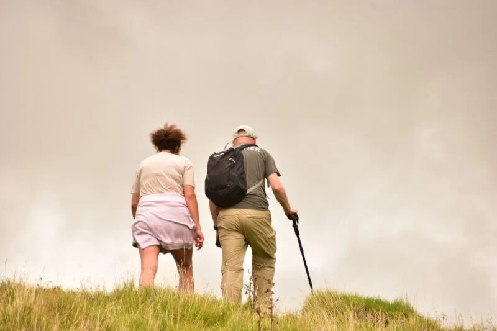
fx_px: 6211
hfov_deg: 4.6
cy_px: 166
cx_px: 248
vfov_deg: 3.1
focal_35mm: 450
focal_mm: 300
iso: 100
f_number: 6.3
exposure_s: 1/125
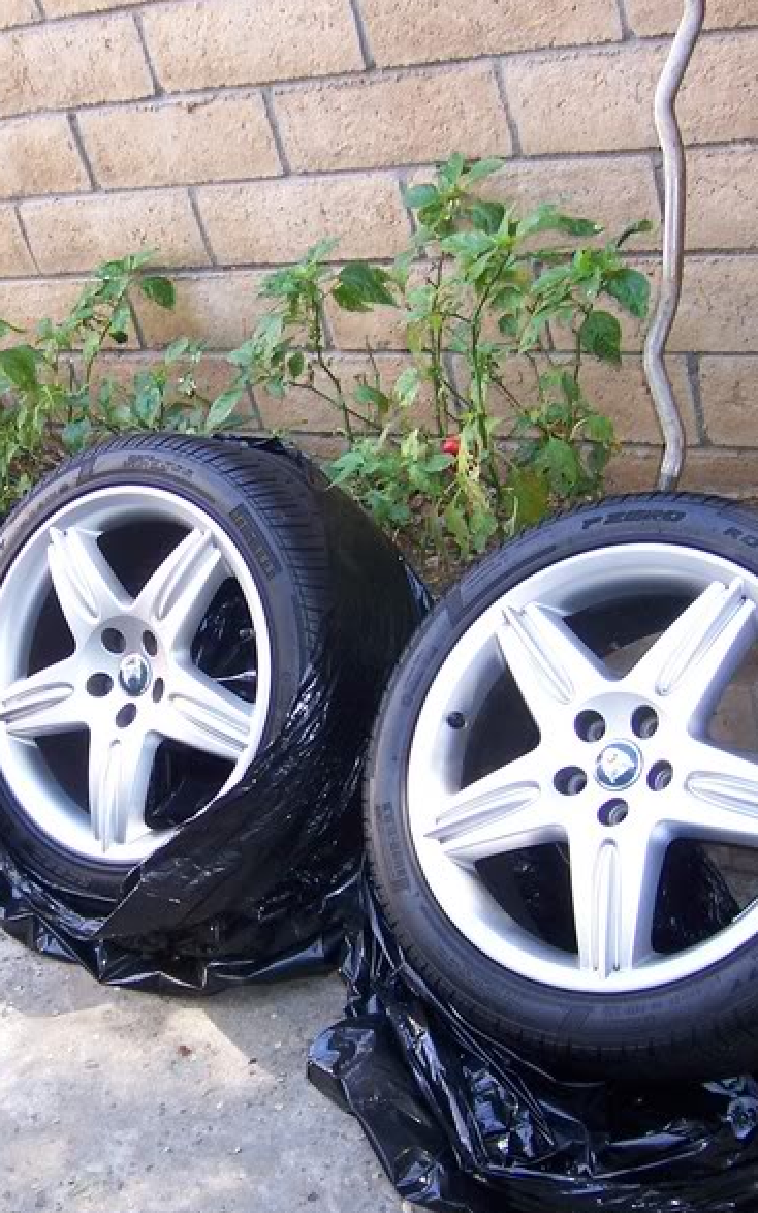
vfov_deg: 38.9
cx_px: 109
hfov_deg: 24.3
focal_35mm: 52
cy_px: 608
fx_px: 1718
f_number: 2.8
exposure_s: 1/80
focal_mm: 6.2
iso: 125
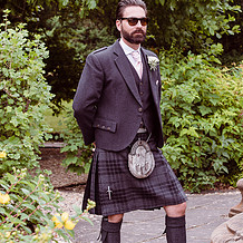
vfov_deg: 14.2
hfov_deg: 14.2
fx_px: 977
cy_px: 81
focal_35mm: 123
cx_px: 158
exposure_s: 1/320
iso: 320
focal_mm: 70
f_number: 5.6
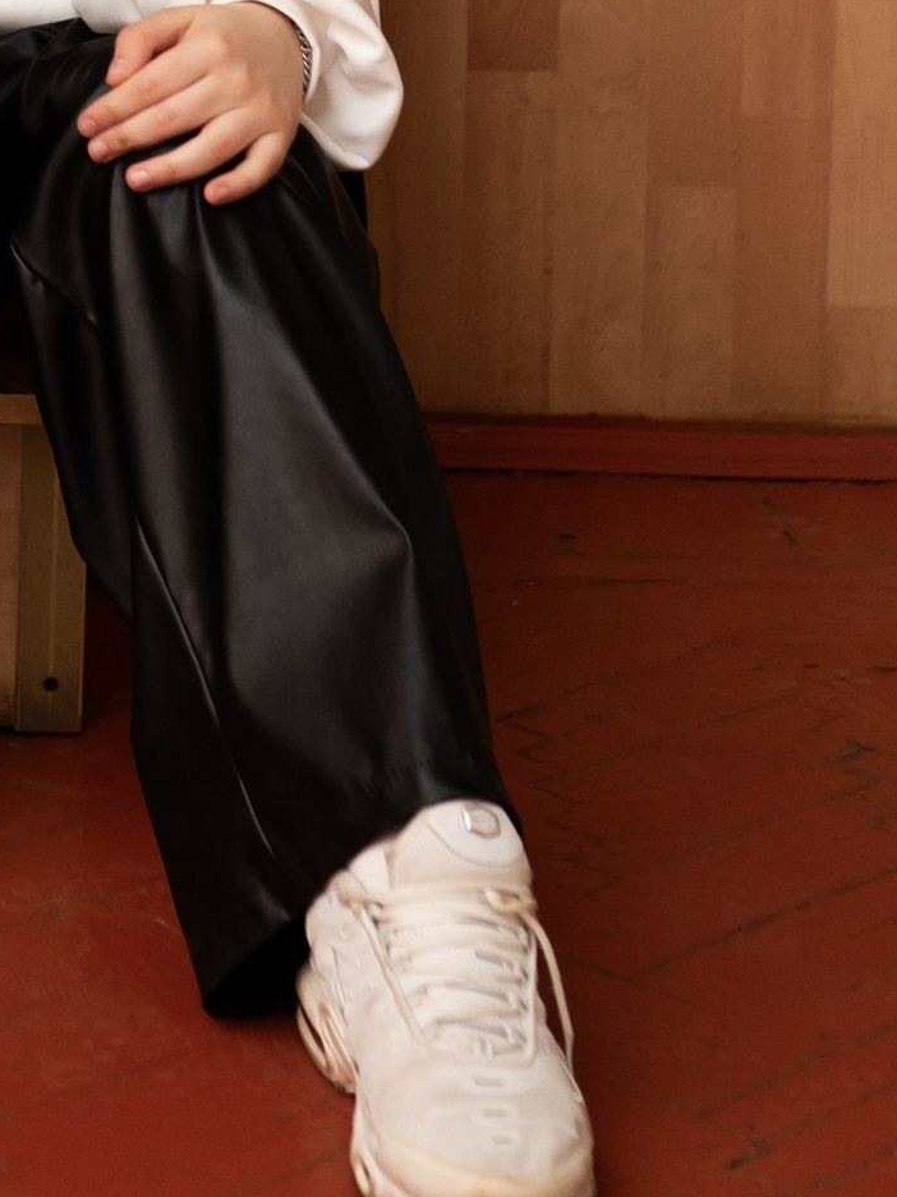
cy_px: -427
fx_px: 4768
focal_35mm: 138
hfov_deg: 10.1
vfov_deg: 13.7
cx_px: -730
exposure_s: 1/200
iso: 500
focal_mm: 35
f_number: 2.5
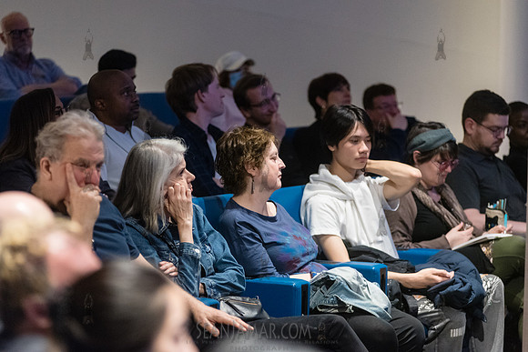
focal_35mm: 145
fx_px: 2130
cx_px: 264
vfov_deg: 9.5
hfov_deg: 14.1
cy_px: 176
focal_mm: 145
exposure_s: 1/200
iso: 6400
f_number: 3.5
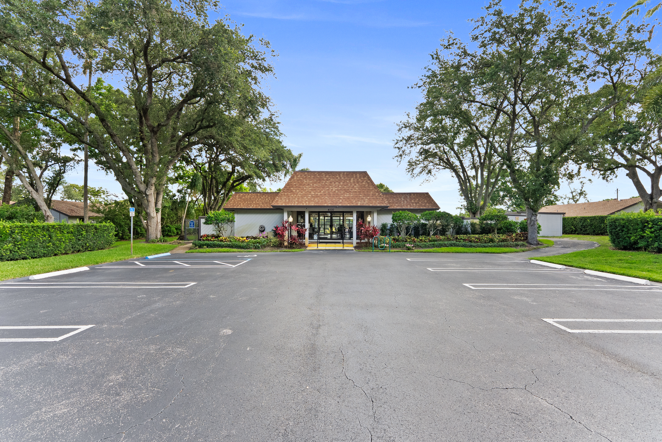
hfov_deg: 104.2
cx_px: 331
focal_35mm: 14
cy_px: 221
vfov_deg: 81.3
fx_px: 258
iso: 320
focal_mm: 14
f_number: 8
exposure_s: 1/250
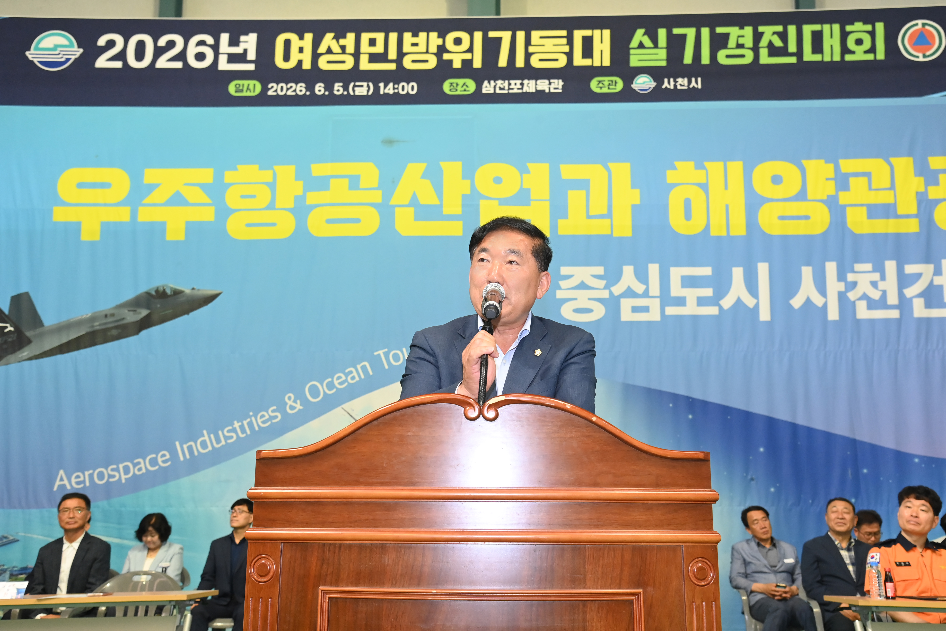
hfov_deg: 54.4
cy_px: 316
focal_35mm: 35
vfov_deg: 37.9
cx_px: 473
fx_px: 920
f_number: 6.3
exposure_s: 1/250
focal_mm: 35
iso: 3200
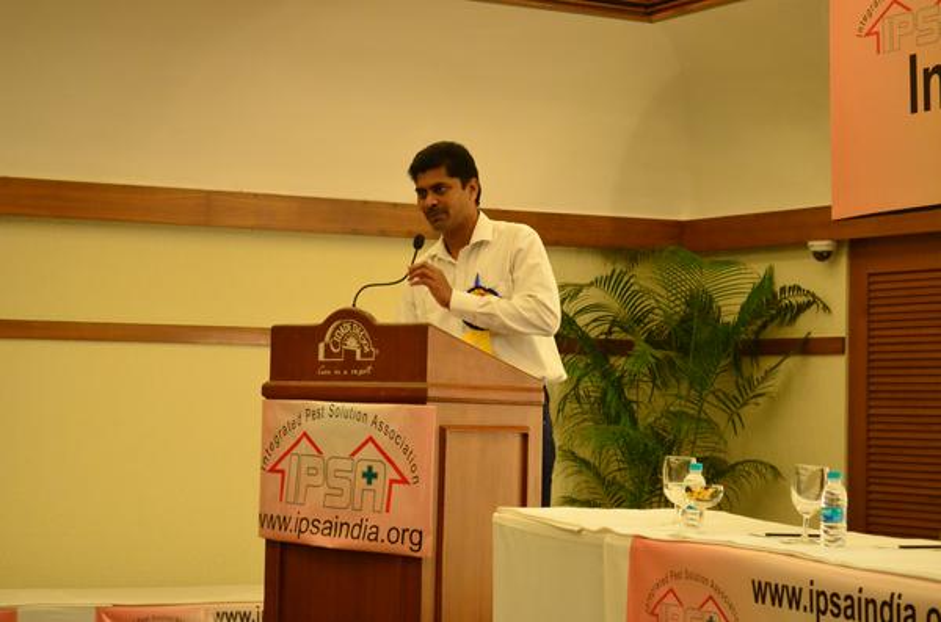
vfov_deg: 16.5
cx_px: 470
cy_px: 311
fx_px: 2151
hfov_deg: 24.7
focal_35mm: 82
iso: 3200
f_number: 5.6
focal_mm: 55
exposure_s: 1/80
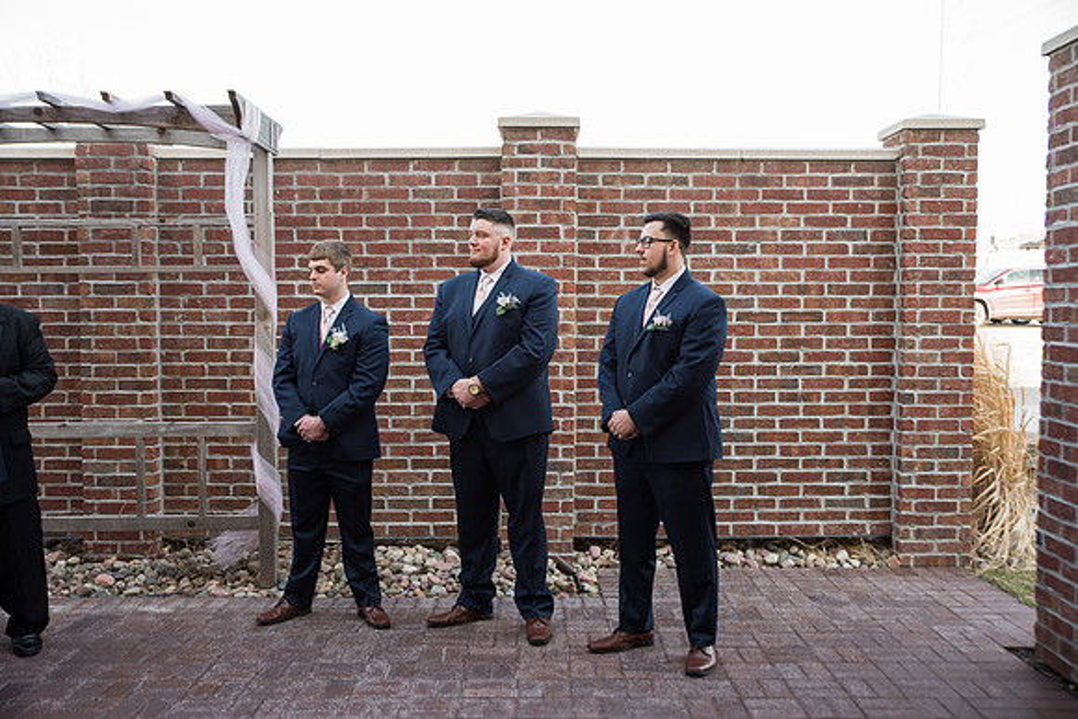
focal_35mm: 36
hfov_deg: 53.1
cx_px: 539
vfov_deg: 36.9
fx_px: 1078
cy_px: 360
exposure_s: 1/200
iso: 250
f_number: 3.5
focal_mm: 36
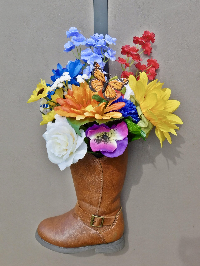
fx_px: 277
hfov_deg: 39.7
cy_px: 133
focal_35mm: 36
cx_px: 100
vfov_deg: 51.4
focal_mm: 6.3
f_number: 3.5
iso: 125
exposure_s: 1/640
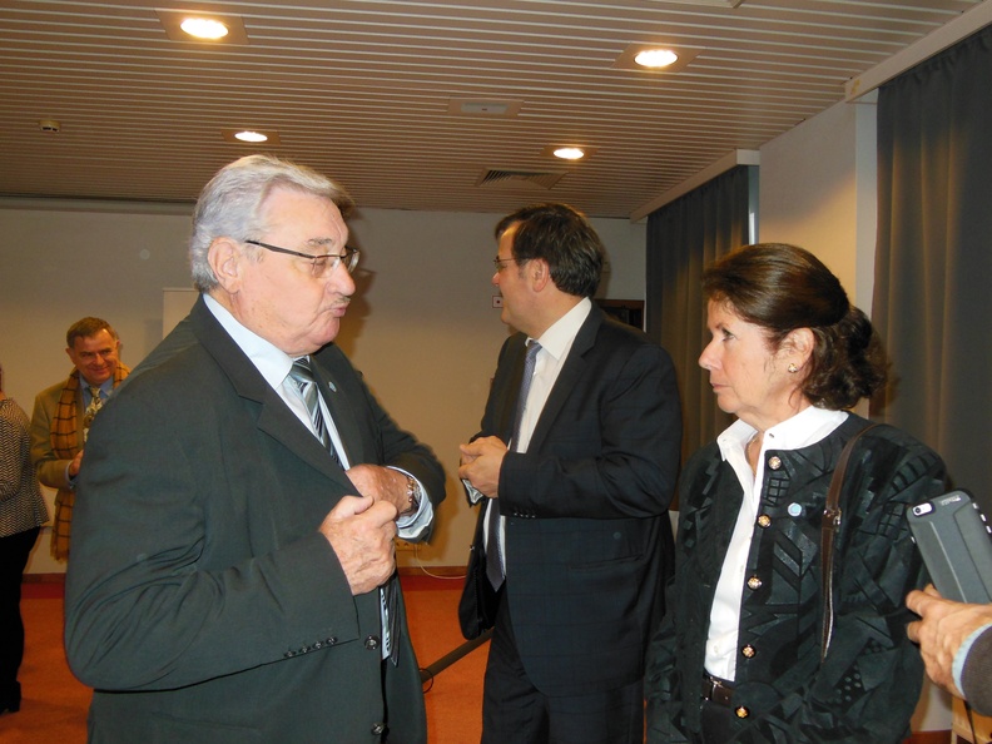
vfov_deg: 41.8
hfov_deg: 54.0
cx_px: 496
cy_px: 372
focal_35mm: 34
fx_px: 974
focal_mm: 6
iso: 320
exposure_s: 1/30
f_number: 3.9
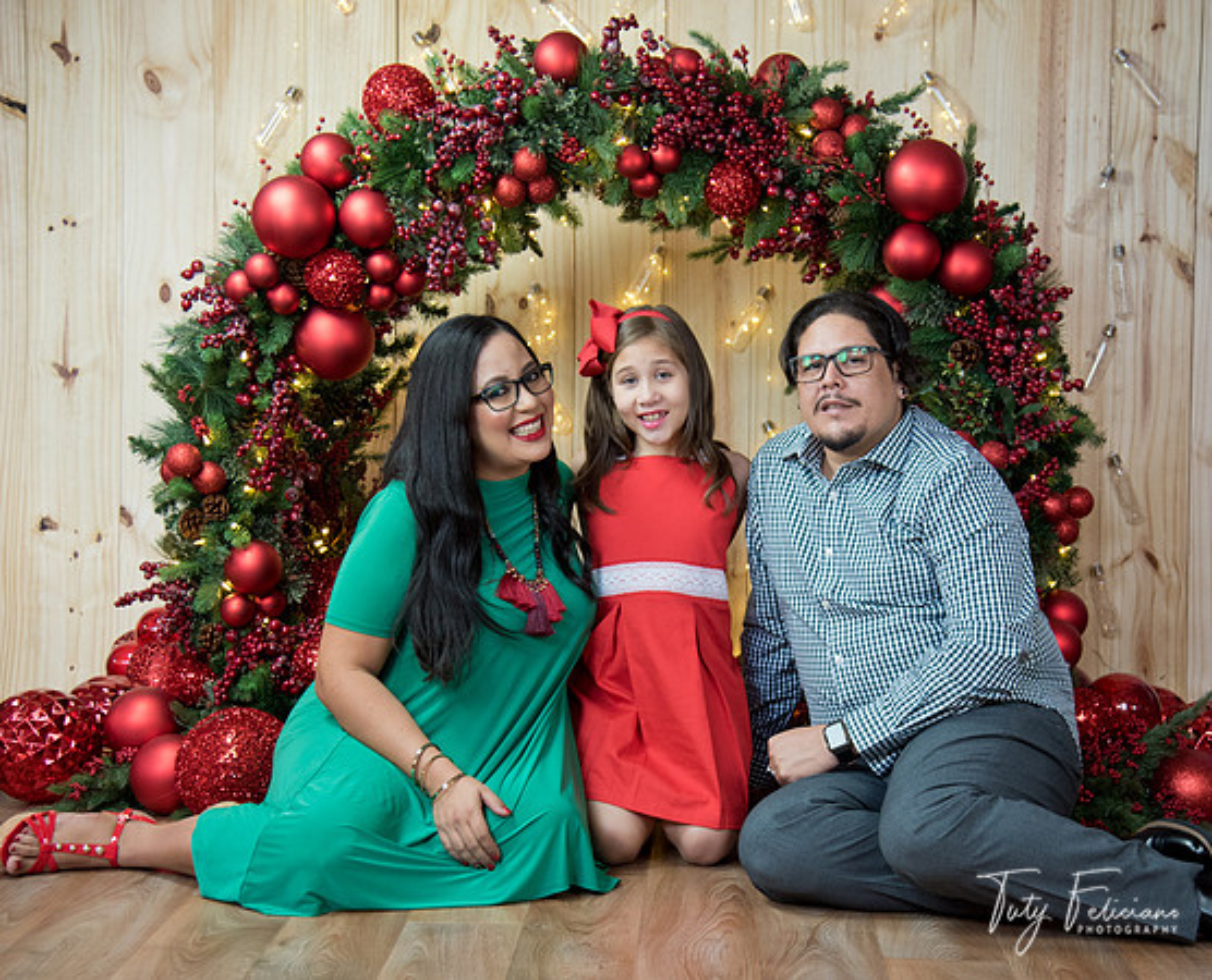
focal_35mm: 60
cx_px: 695
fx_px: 2167
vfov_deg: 25.5
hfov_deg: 31.2
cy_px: 542
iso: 1000
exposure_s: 1/80
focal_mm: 48
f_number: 4.5
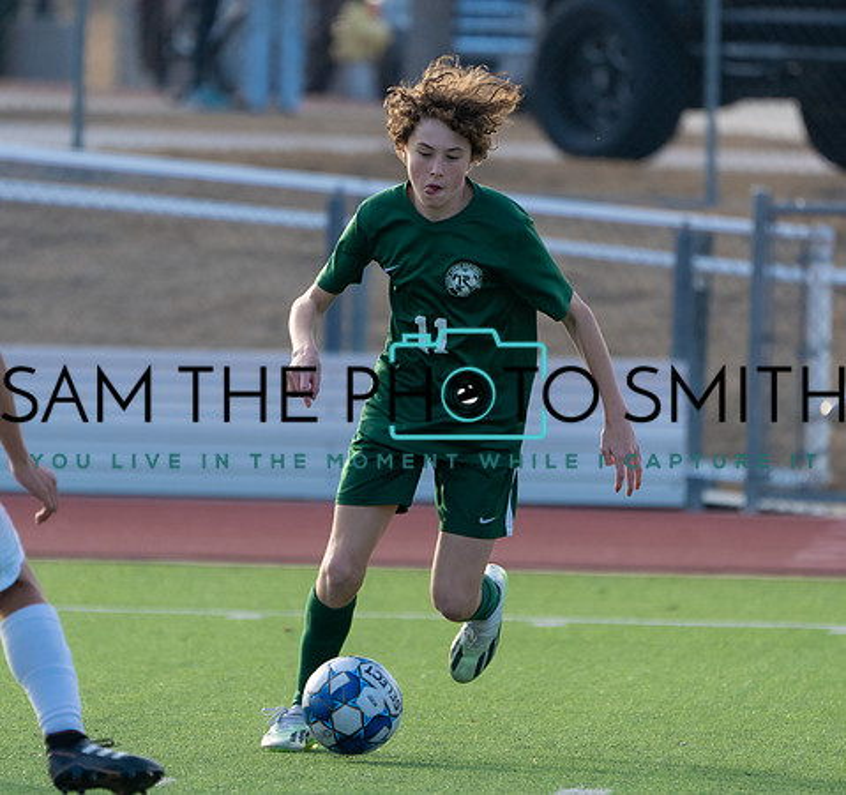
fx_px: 18336
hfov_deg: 2.6
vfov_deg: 2.5
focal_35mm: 684
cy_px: 445
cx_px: 440
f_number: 5.6
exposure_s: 1/1250
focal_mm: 397
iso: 800
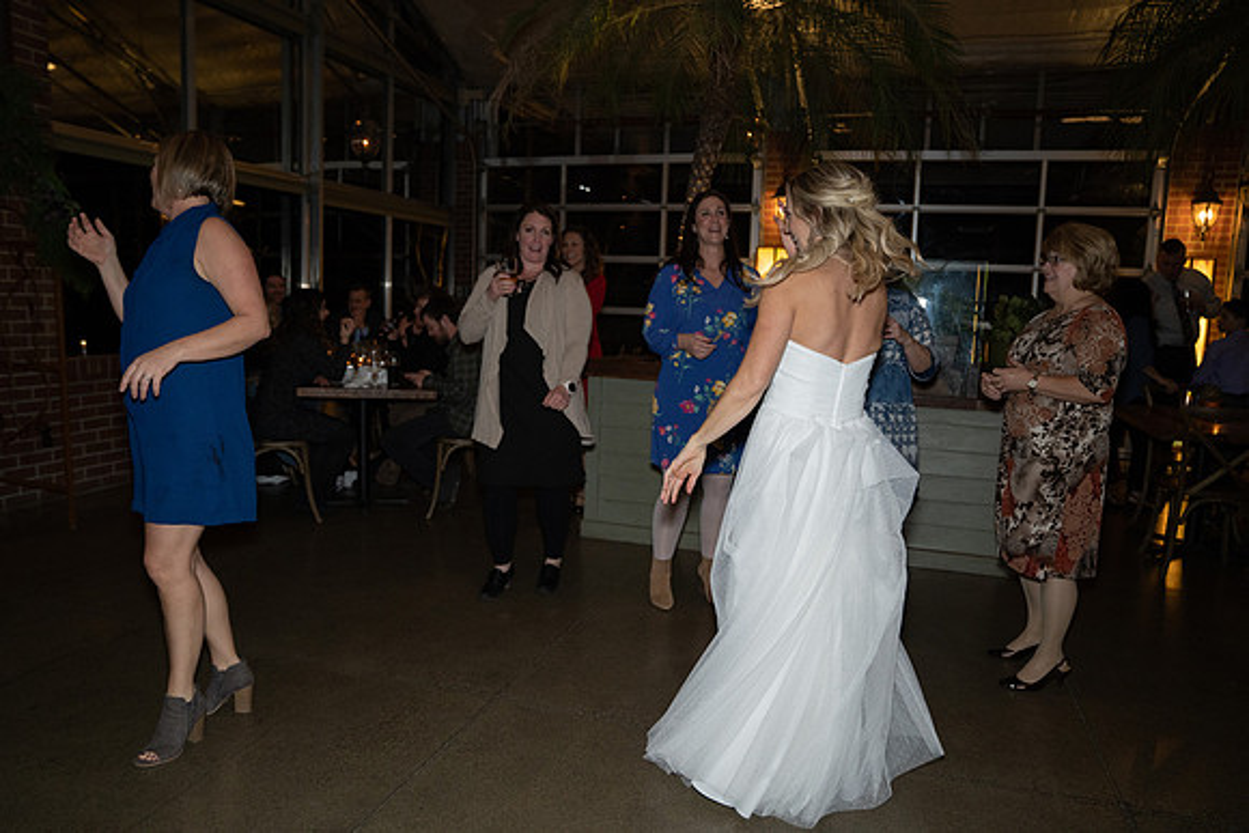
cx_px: 624
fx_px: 833
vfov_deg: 53.2
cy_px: 416
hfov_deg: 73.7
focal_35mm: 24
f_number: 2.8
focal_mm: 24
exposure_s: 1/250
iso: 2500
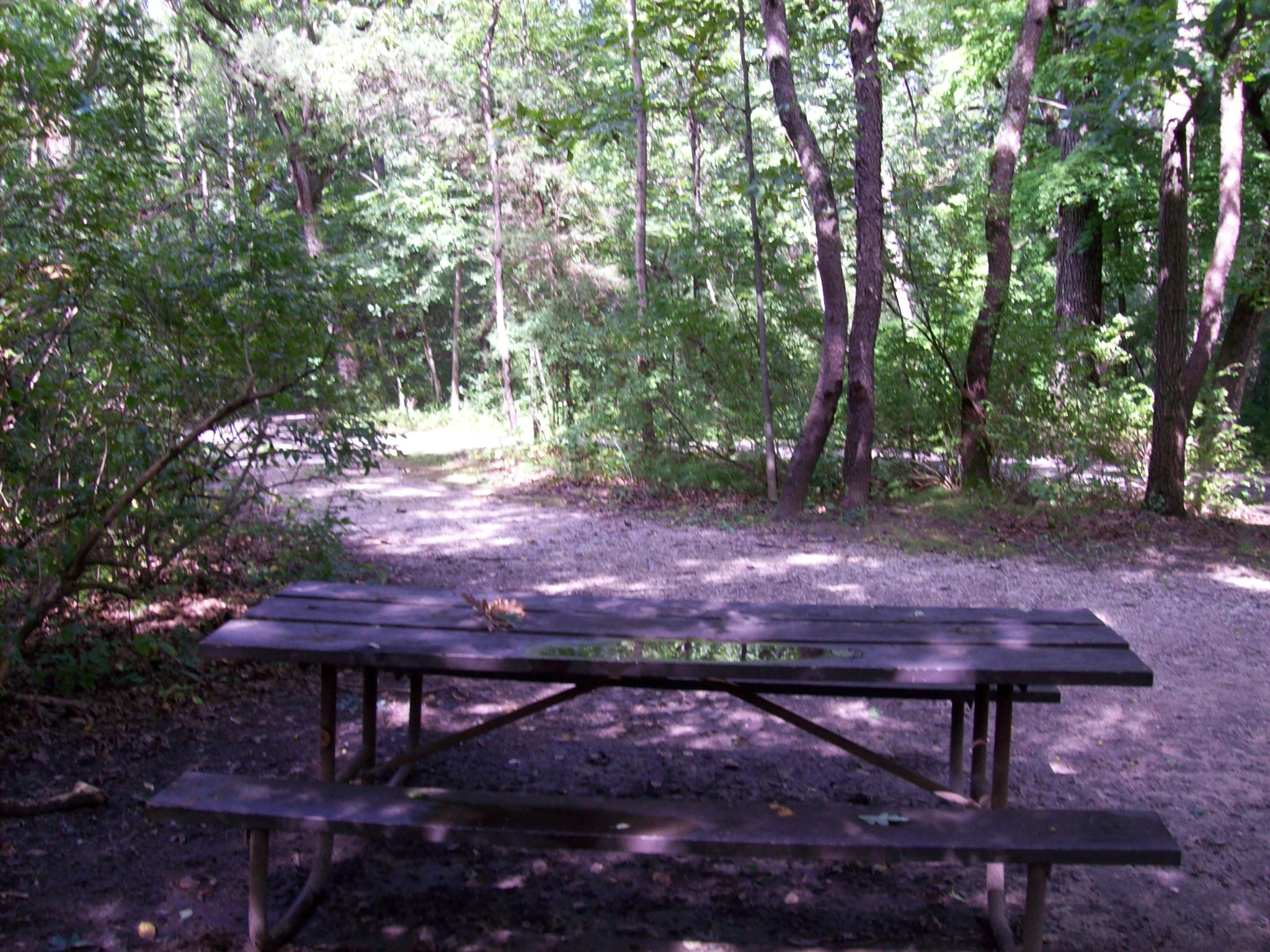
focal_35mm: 36
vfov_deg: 39.7
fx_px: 1321
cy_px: 476
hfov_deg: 51.4
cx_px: 635
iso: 80
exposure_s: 1/65.3
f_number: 2.7
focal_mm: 6
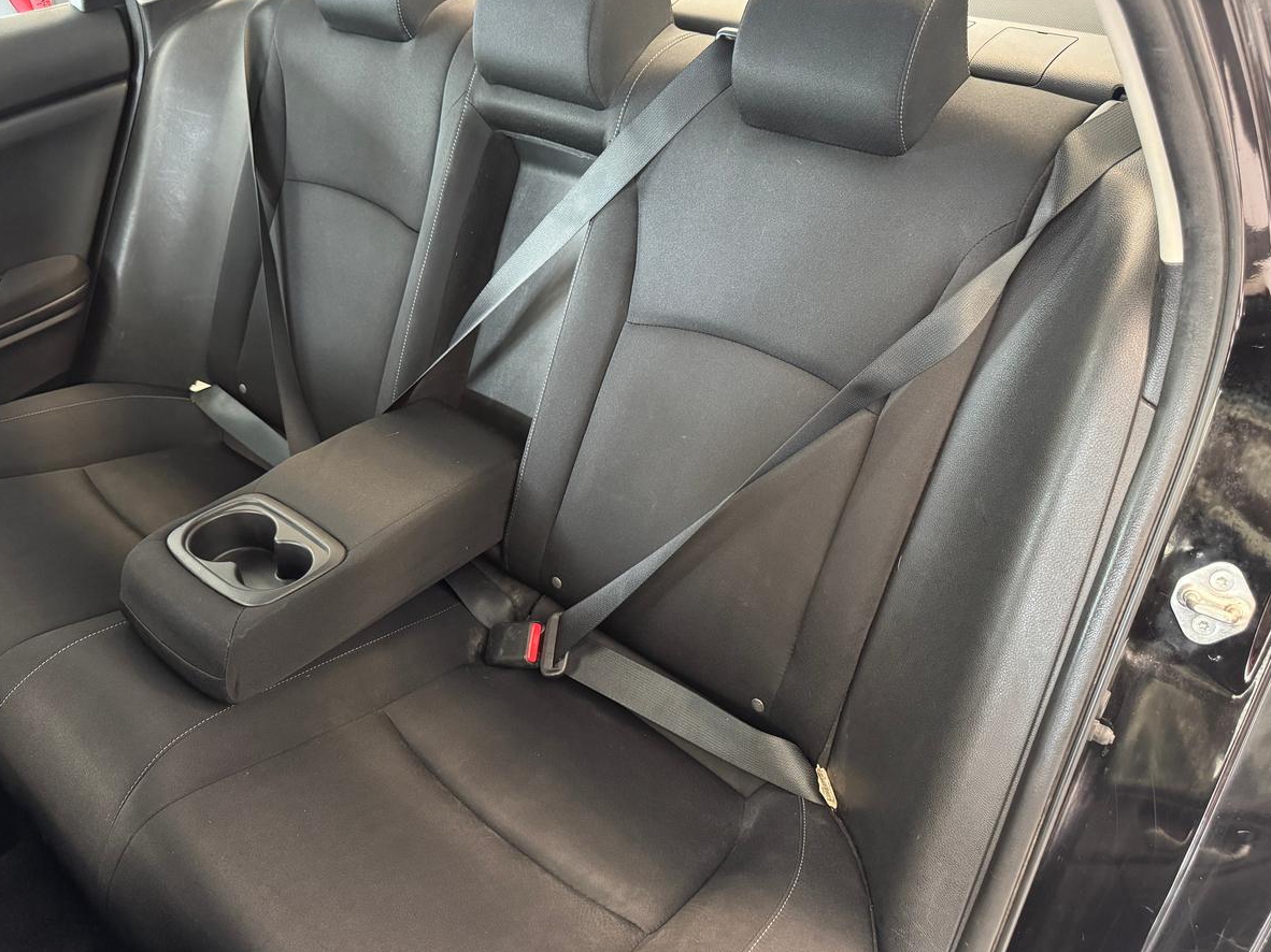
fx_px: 954
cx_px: 597
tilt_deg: -33.6
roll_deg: -1.0
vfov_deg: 53.0
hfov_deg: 67.3
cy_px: 441
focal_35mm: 26
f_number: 1.78
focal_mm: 6.76
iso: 1000
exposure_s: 1/40
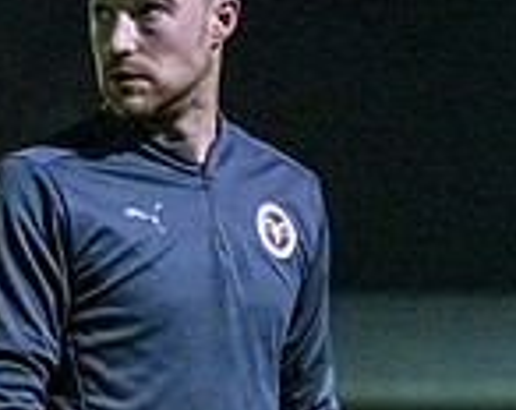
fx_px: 8956
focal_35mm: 588
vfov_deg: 2.6
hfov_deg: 3.3
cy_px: 650
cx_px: 95
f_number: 5
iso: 8000
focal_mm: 135
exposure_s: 1/1000
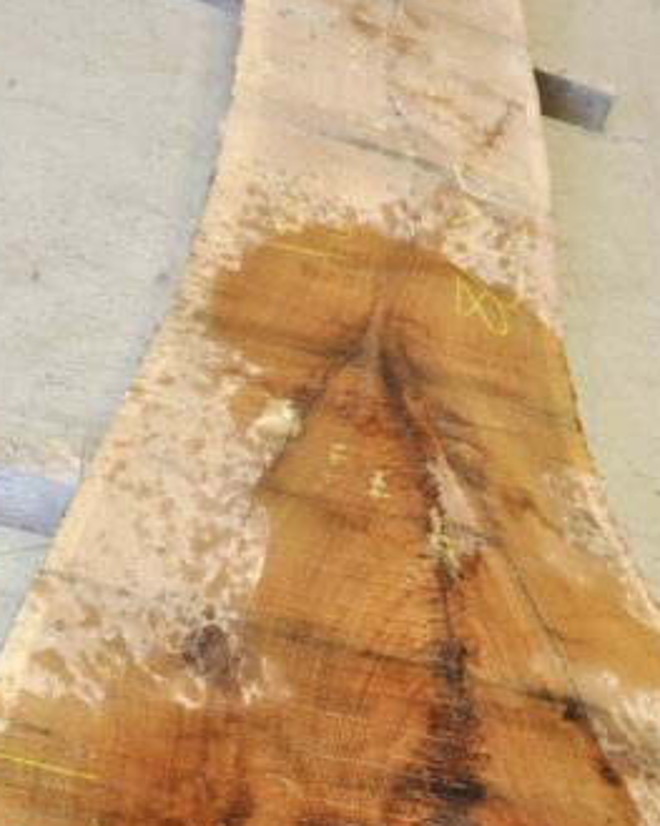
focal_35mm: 67
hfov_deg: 22.7
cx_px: 427
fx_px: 1637
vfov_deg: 27.9
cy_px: 630
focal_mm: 26
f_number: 5.6
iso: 400
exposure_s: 1/125
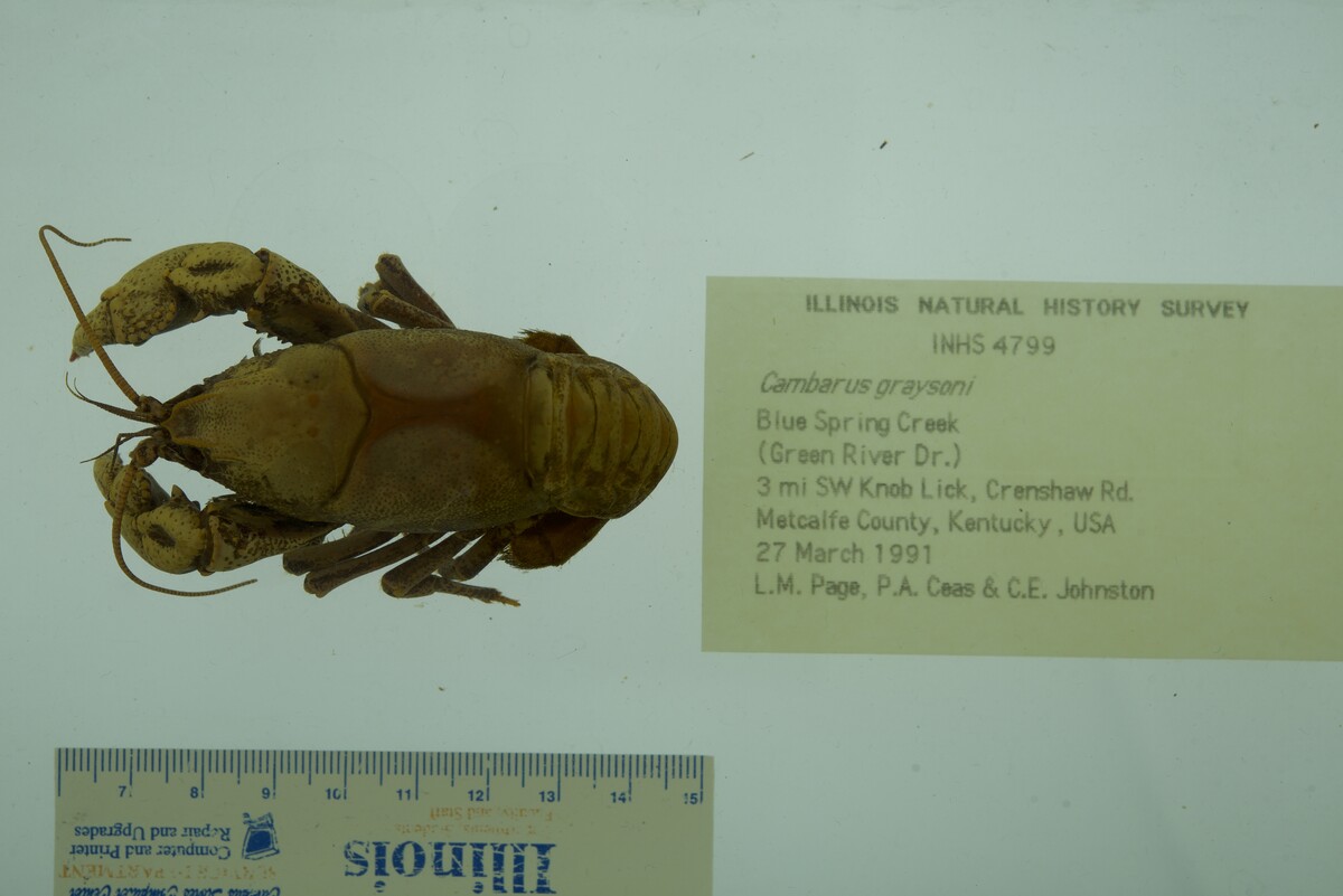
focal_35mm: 60
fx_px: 2239
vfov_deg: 22.6
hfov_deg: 33.4
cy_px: 448
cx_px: 672
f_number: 10
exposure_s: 1/125
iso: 100
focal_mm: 60
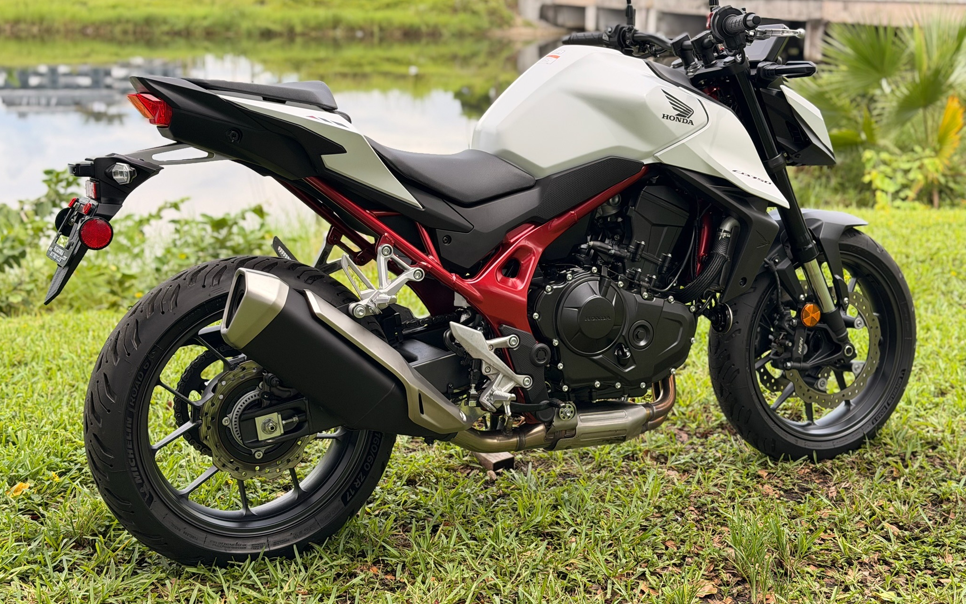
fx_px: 1343
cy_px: 250
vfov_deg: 25.3
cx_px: 482
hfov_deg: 39.6
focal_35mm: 51
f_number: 1.78
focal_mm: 6.76
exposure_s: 1/1013
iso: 64
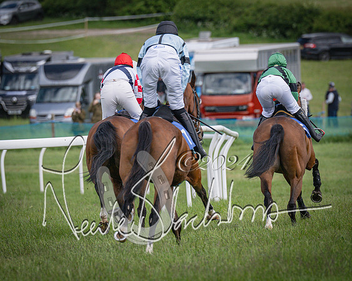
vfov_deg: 3.5
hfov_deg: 4.4
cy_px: 164
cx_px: 133
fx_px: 4631
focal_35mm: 445
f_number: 3.5
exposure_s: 1/3200
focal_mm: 200
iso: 400
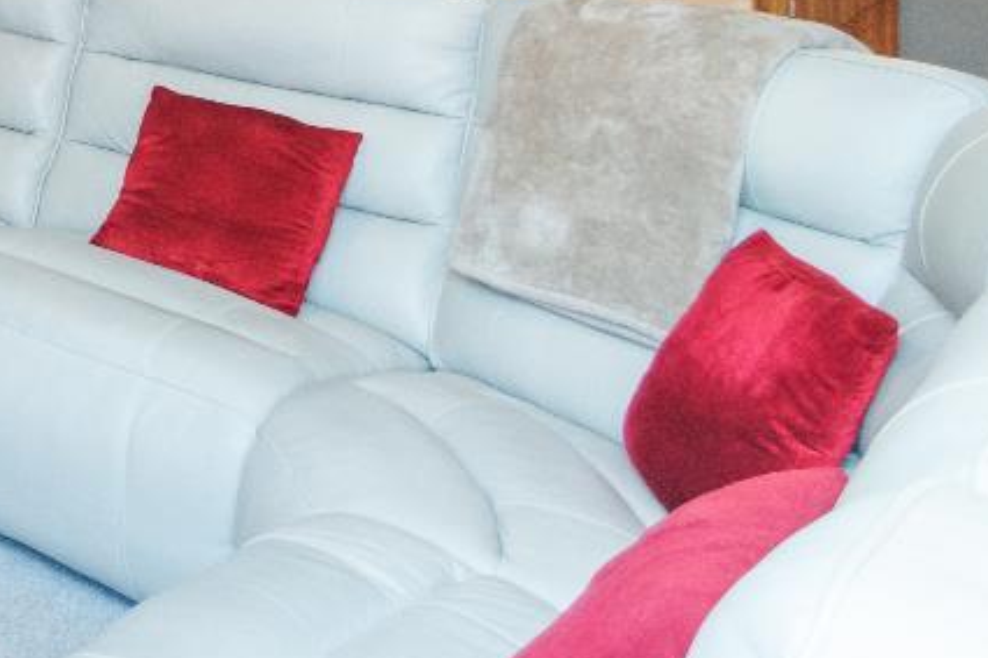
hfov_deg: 27.1
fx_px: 1454
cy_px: -321
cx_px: -474
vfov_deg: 21.5
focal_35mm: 53
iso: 720
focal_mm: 10
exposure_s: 1/60
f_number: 4
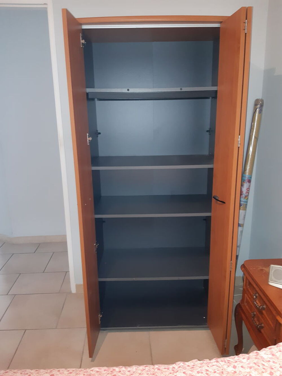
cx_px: 141
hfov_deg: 53.1
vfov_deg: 67.3
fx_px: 282
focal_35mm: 26
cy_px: 188
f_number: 1.7
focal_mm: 3.93
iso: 200
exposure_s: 1/25
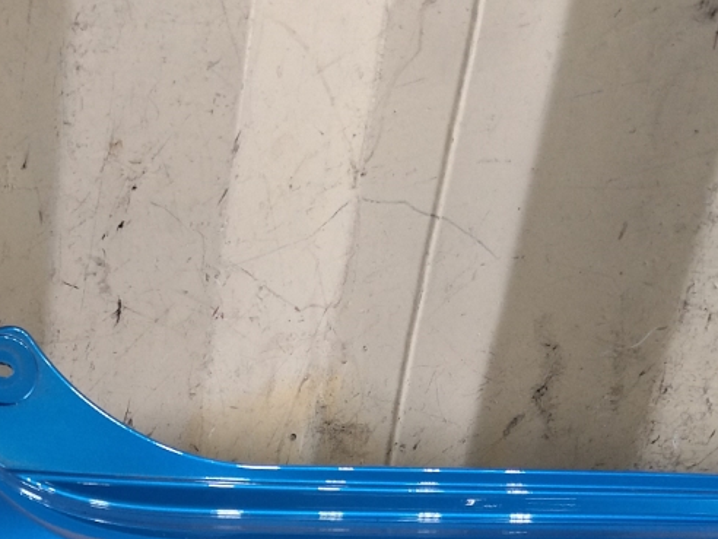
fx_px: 1639
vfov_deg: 17.2
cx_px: 48
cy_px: 765
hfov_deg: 23.9
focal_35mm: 79
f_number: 1.79
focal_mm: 4.74
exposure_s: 1/101
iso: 99
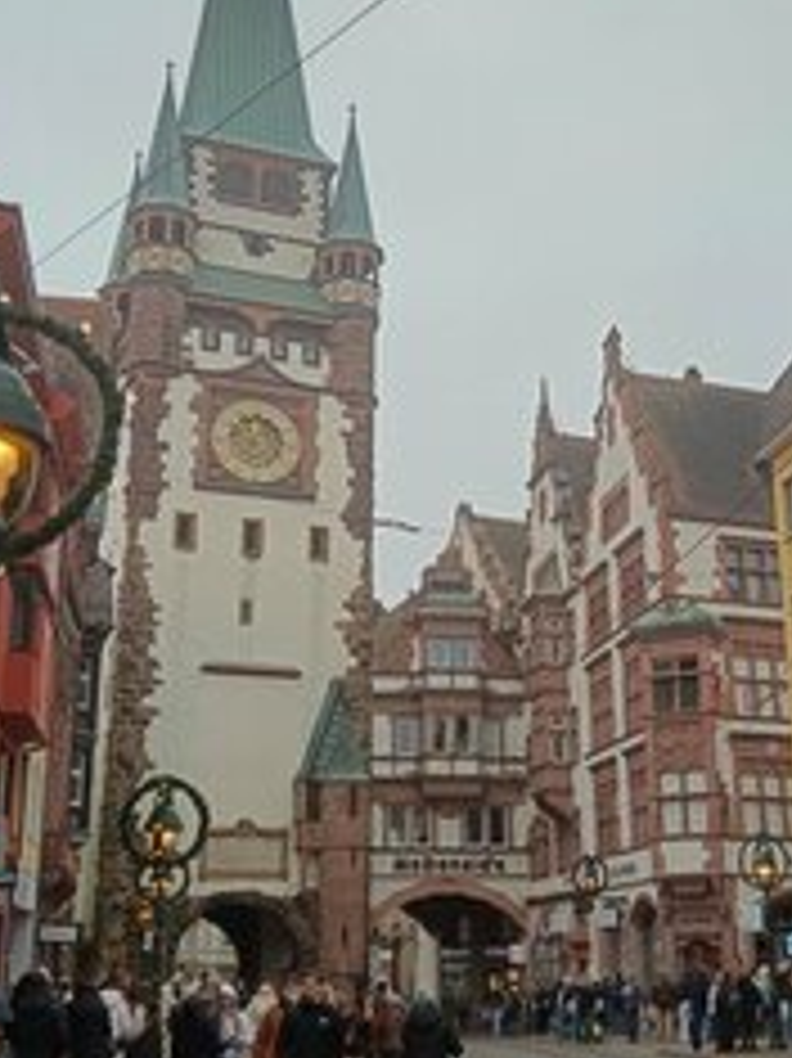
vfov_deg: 41.2
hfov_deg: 31.4
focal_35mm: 46
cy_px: 554
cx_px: 468
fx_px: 1405
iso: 100
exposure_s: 1/510
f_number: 1.9
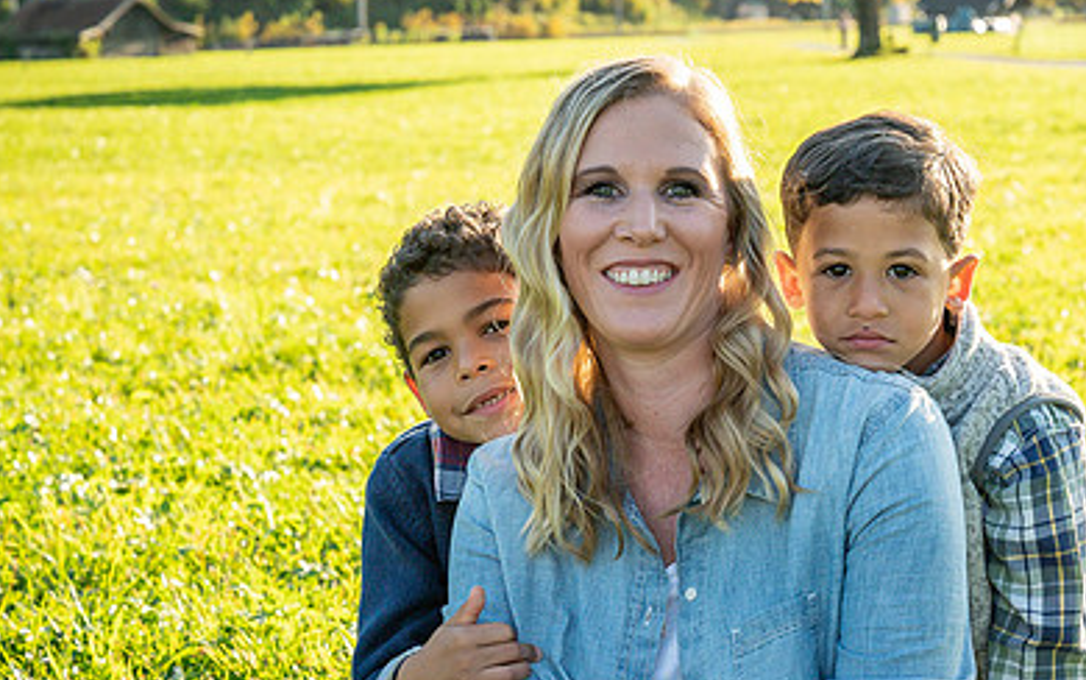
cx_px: 660
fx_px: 3138
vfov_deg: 12.4
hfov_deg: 19.6
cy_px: 362
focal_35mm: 106
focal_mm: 70
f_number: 8
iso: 400
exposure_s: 1/1000
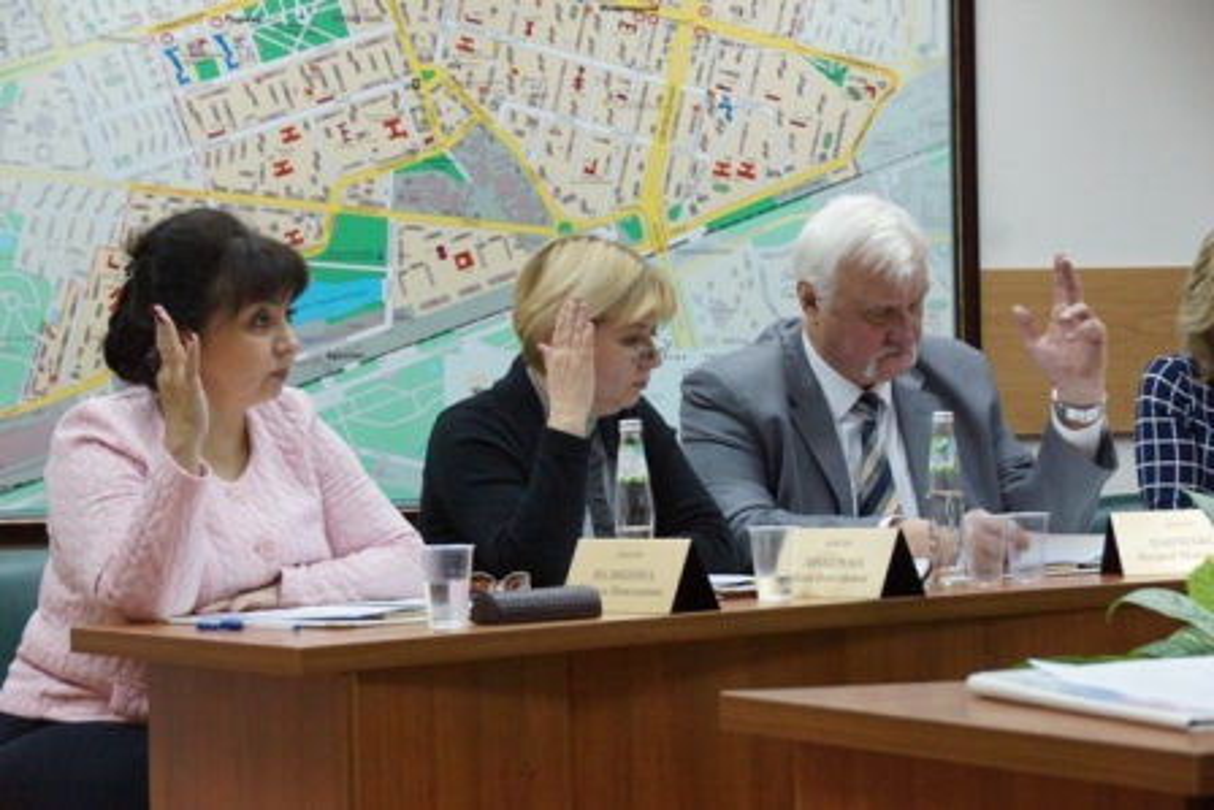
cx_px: 607
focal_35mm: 90
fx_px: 3036
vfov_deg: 15.2
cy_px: 405
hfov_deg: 22.6
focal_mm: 60
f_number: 6.3
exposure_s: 1/160
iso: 2500
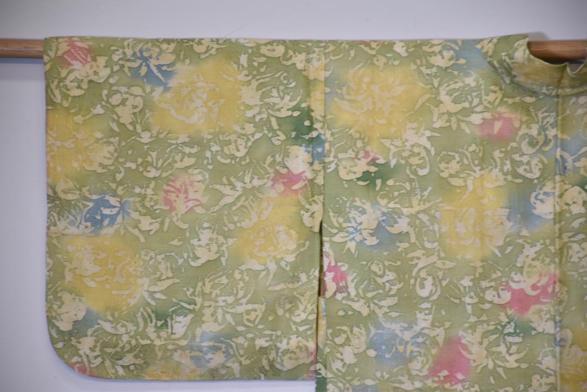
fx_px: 3424
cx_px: 294
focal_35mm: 210
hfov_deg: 9.8
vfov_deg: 6.5
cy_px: 196
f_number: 5.6
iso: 400
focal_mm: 140
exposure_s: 1/30
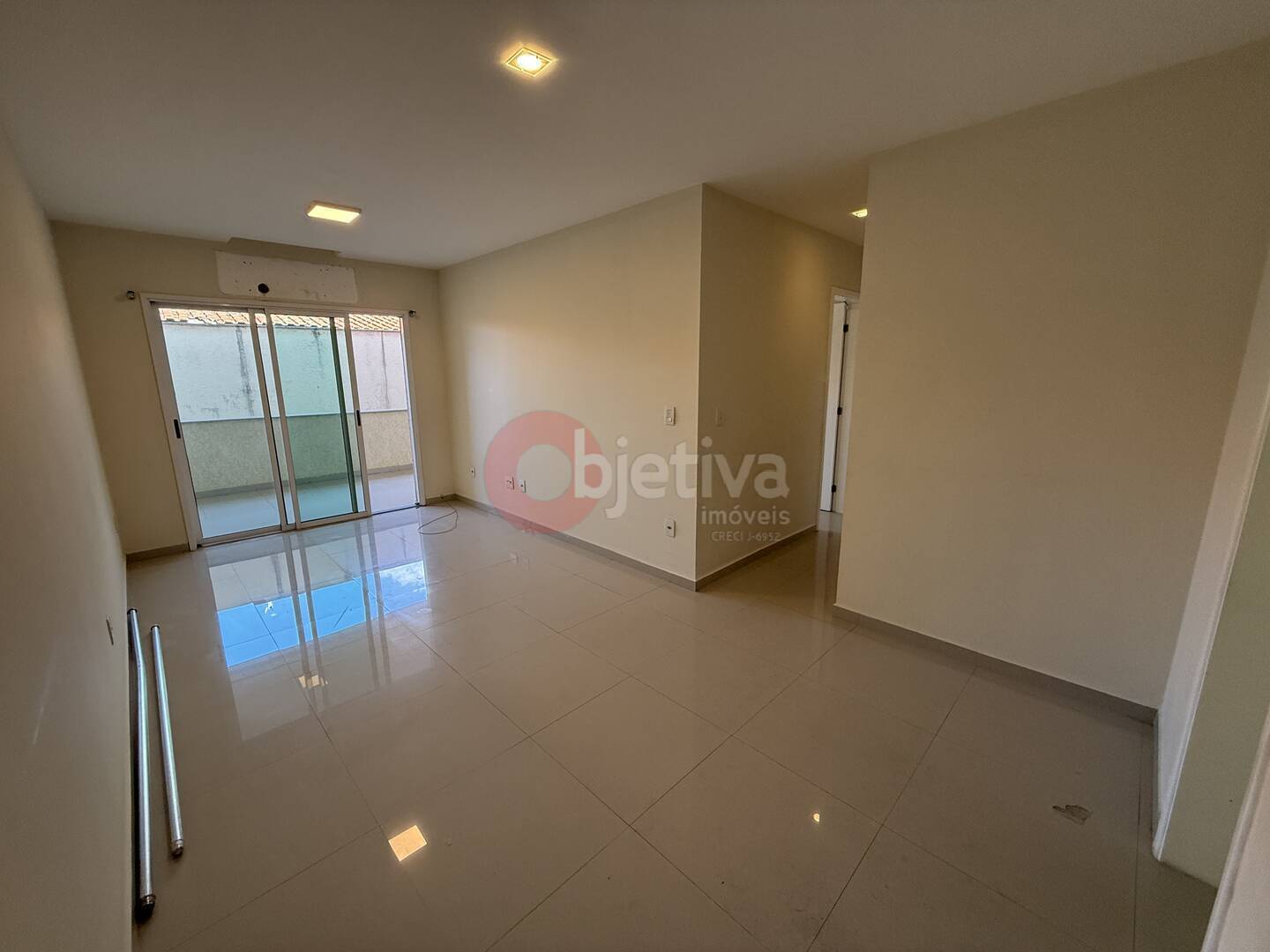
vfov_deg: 85.7
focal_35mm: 14
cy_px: 476
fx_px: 514
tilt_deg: -11.2
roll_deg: +0.5
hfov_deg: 102.1
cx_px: 635
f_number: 2.2
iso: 200
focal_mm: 2.22
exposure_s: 1/120
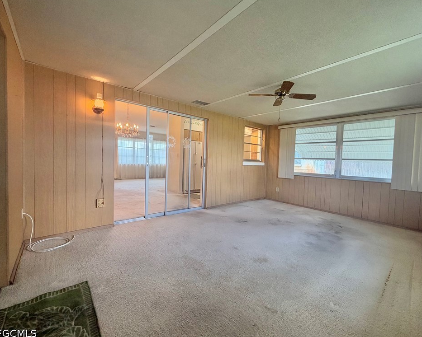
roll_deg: -2.0
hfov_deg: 96.7
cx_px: 226
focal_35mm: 15
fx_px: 187
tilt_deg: -2.2
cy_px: 168
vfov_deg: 84.0
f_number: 2.2
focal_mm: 2.22
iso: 320
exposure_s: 1/120
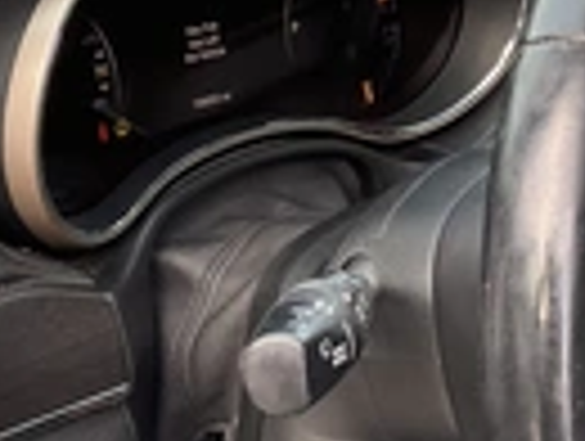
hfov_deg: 22.0
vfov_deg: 16.6
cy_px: 230
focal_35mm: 89
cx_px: 297
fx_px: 1507
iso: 50
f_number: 1.8
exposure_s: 1/122
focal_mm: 3
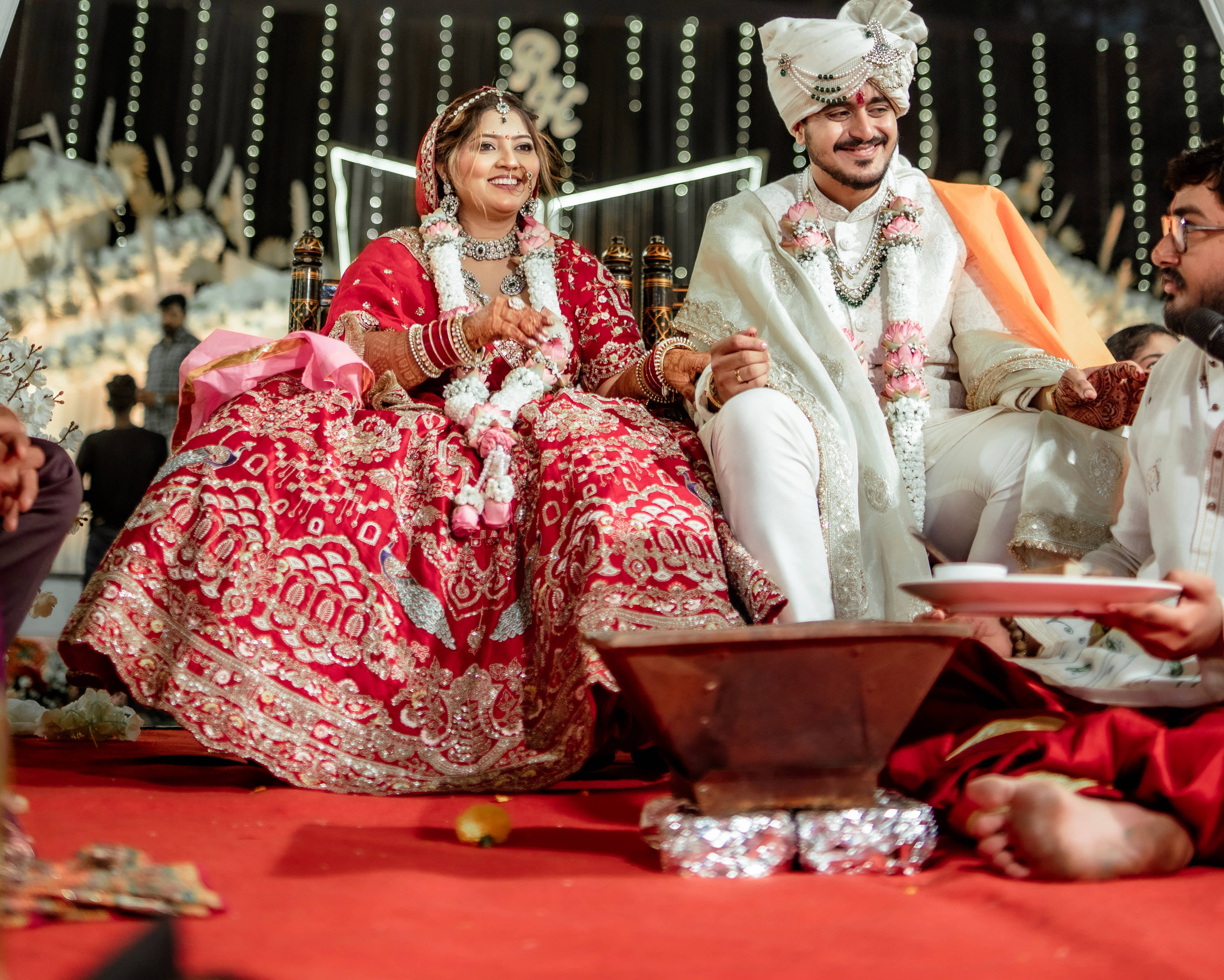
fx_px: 1920
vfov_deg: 27.2
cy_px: 31
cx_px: 601
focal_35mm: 53
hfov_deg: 35.4
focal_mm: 35
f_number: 1.4
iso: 250
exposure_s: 1/250
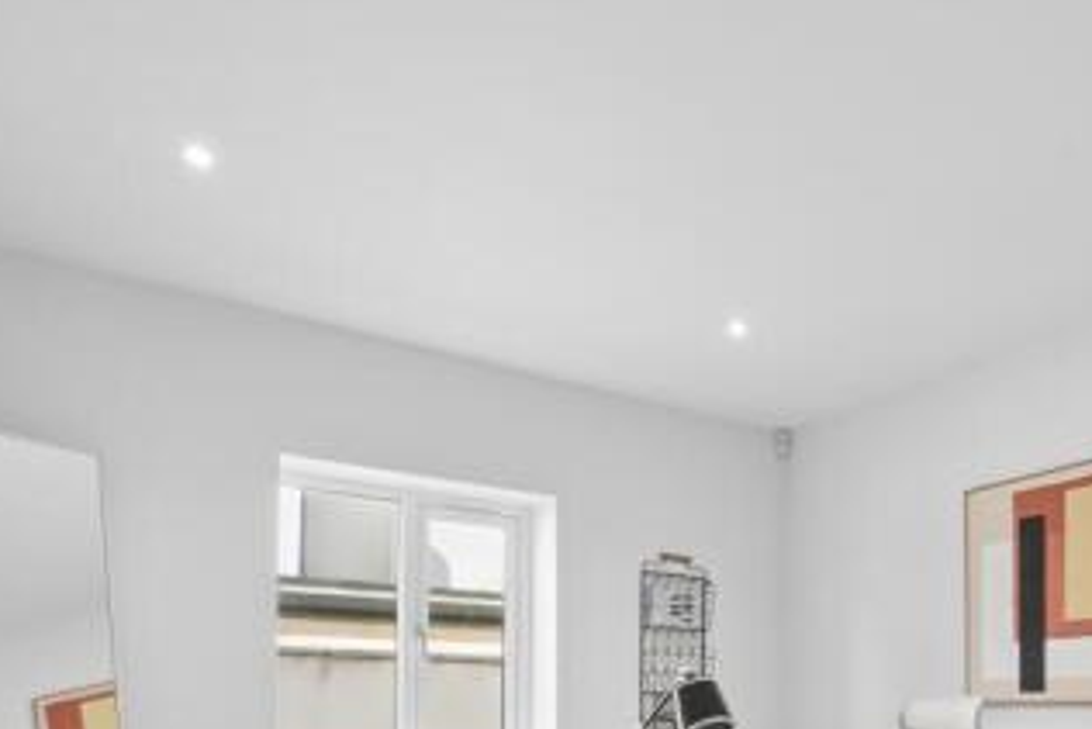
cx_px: 776
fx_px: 880
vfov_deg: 40.6
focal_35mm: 29
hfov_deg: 61.2
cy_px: 693
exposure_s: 1/4
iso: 100
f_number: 10
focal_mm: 14
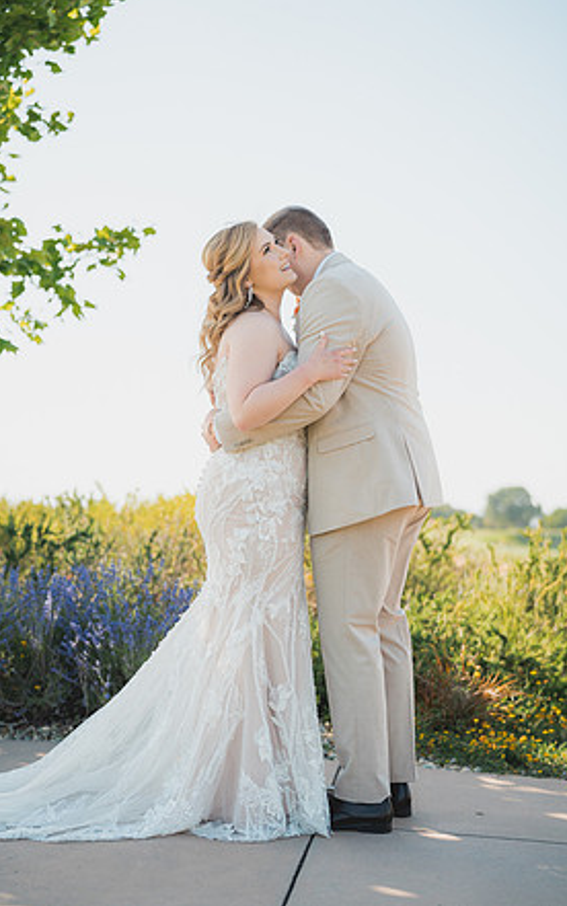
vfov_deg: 38.9
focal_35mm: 52
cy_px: 446
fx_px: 1284
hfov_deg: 24.9
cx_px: 271
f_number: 1.8
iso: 125
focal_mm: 50
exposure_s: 1/2000
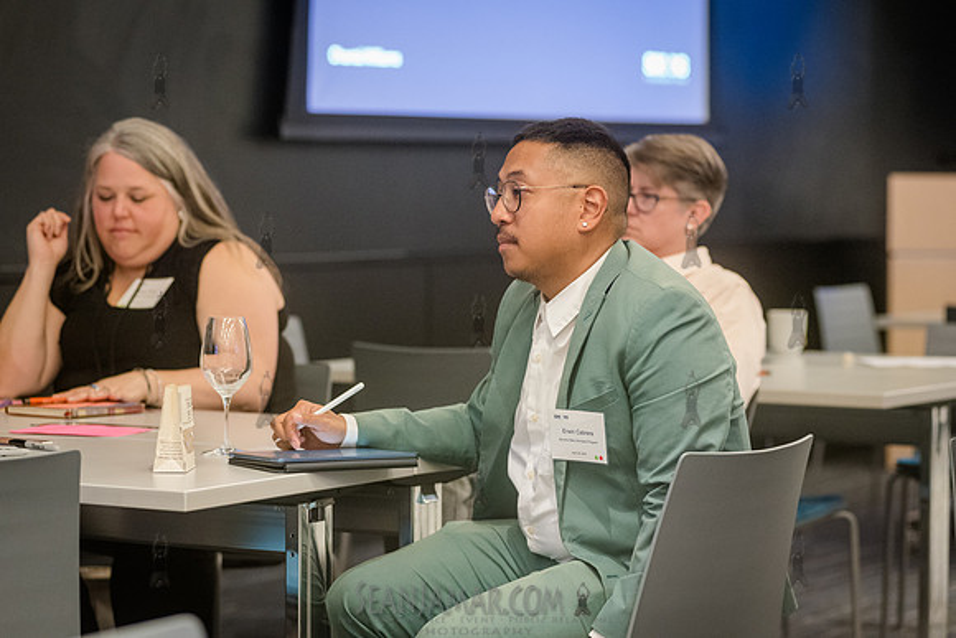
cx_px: 478
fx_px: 2996
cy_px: 319
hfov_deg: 18.1
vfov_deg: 12.2
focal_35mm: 113
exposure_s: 1/200
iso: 6400
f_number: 3.5
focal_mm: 112
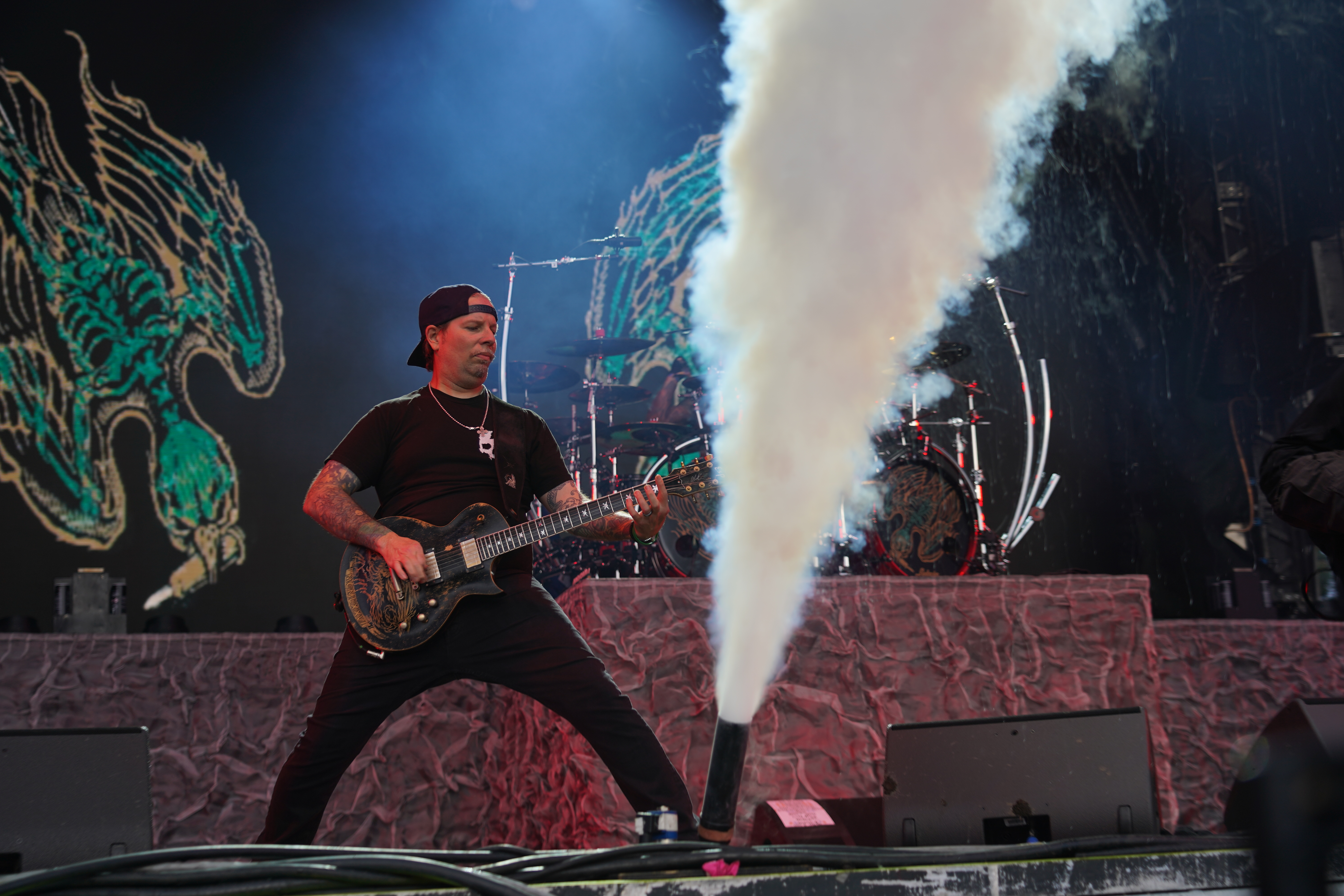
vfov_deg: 26.0
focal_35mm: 52
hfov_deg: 38.2
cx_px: 672
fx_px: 1941
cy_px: 448
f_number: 4
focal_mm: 52
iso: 100
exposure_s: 1/125
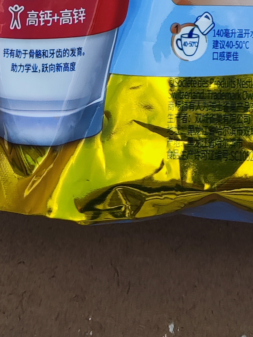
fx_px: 877
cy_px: -236
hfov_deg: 16.2
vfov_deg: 18.1
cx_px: 240
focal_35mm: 90
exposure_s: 1/815
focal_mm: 4.71
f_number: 1.79
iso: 50
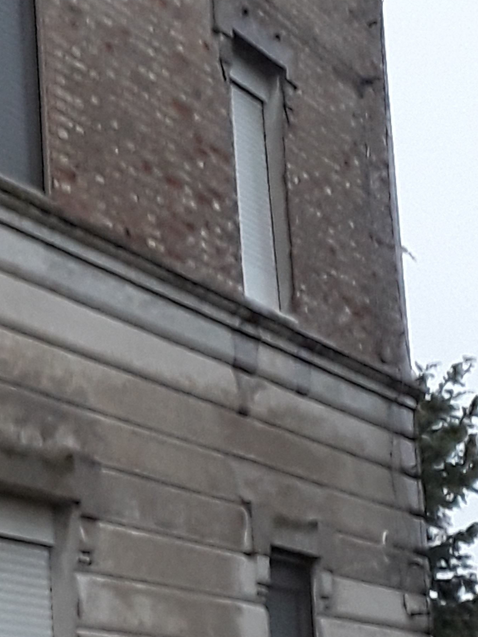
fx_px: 902
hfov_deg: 29.0
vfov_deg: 38.7
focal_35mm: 49
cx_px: 91
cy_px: 398
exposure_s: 1/33
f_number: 1.9
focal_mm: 2.91
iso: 125
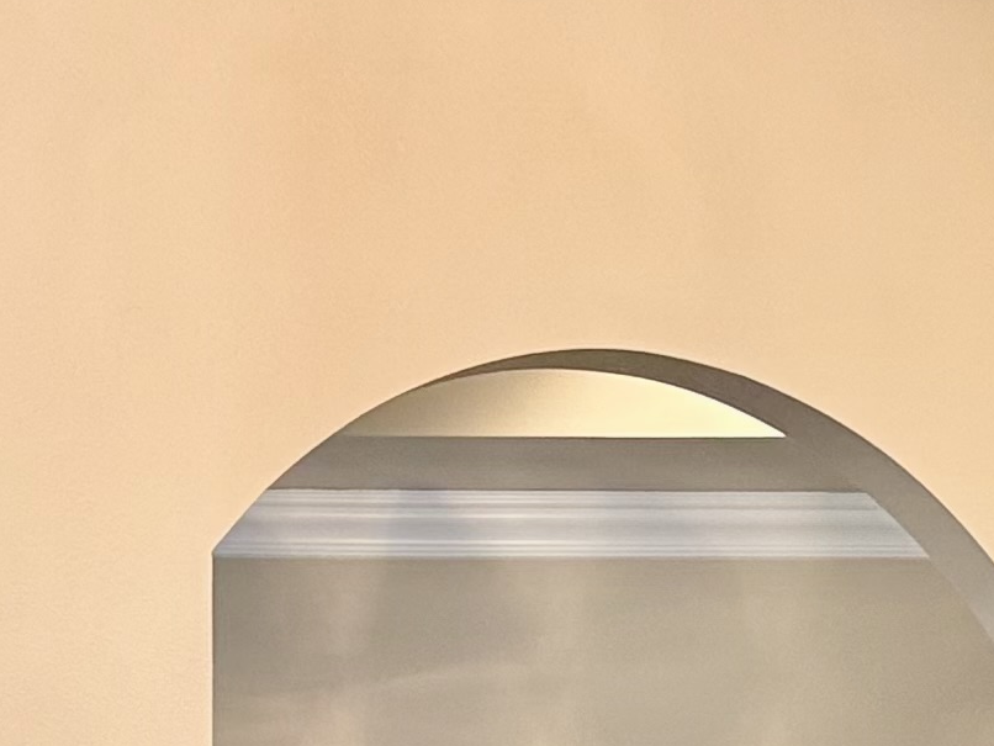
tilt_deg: +0.8
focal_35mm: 120
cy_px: 1393
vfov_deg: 11.4
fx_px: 3447
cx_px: 1040
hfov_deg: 16.0
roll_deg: -0.6
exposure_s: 1/60
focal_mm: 6.76
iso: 250
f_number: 1.78
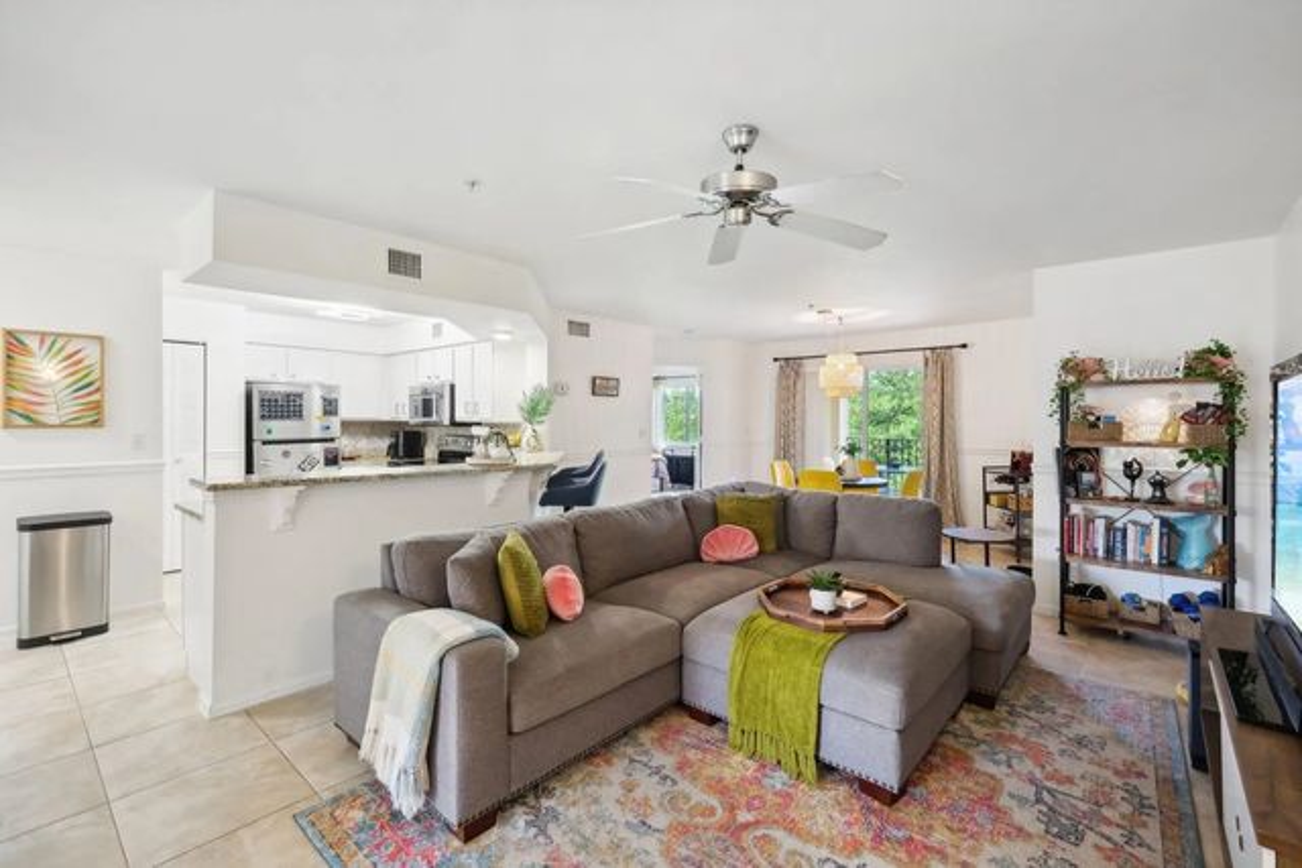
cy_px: 434
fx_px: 543
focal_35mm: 15
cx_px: 651
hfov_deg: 100.4
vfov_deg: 77.4
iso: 1600
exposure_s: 1/25
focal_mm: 10
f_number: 7.1
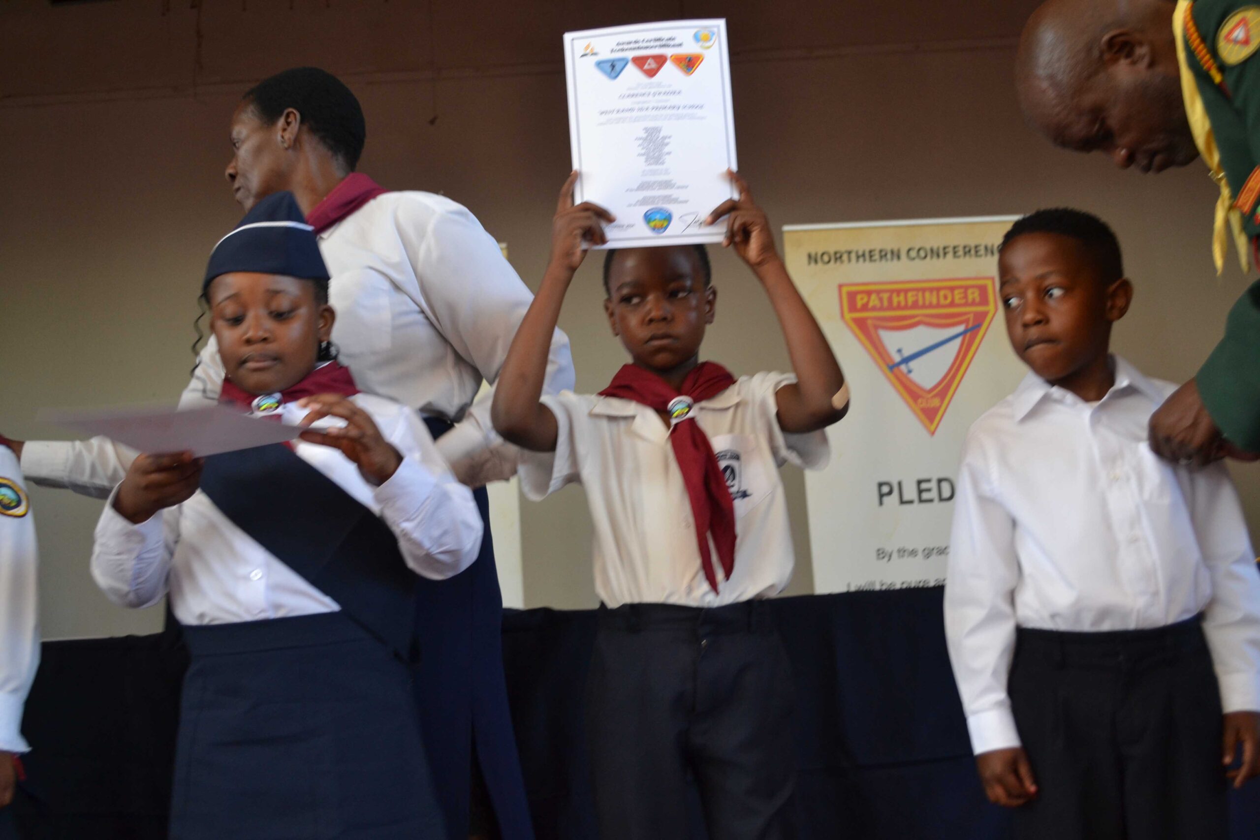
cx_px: 630
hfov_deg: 46.4
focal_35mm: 42
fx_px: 1470
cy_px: 420
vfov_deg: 31.9
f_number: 4.5
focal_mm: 28
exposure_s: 1/60
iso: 720
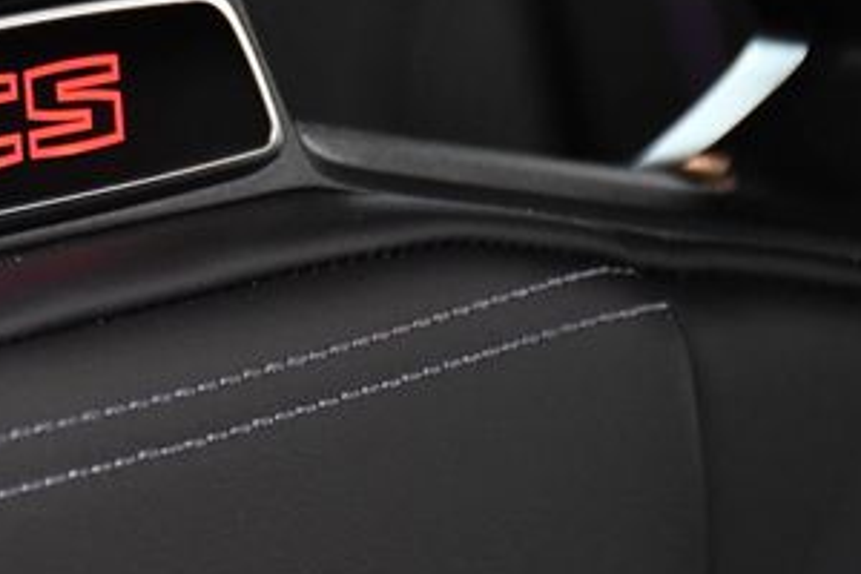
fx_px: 6481
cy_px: 67
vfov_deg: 5.1
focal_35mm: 271
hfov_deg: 7.6
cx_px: 0
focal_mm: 85
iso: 2500
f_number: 5.6
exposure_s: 1/100
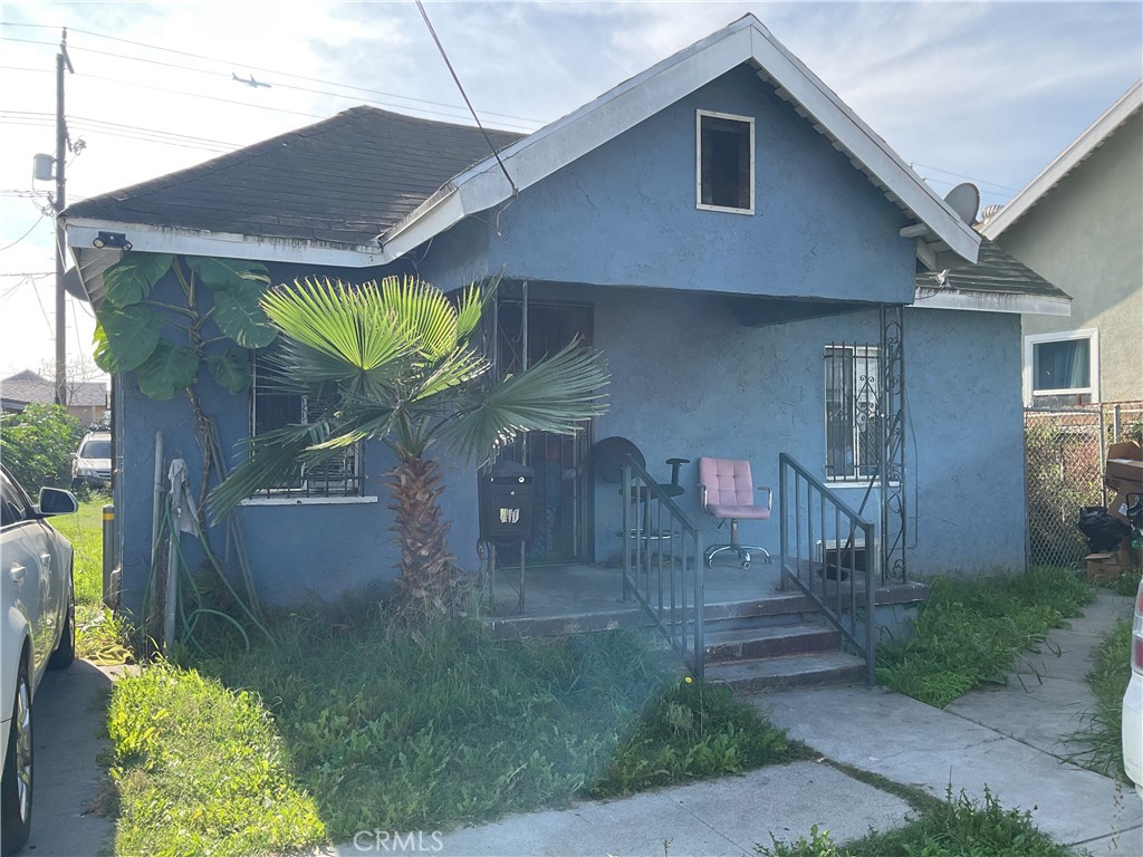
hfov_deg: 61.7
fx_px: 958
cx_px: 572
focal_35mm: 29
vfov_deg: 48.2
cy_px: 428
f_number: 1.8
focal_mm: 3
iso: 16
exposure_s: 1/666
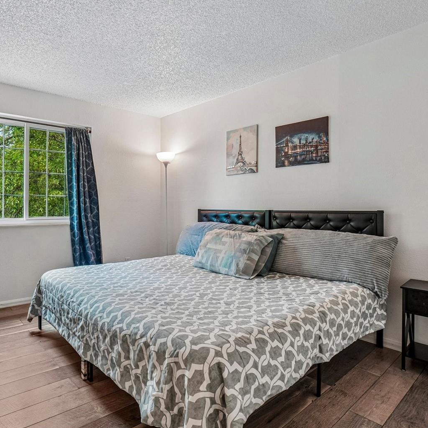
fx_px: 280
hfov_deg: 73.5
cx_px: 160
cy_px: 214
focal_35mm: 20
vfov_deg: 74.8
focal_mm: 10
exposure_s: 1/15
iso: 400
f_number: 8
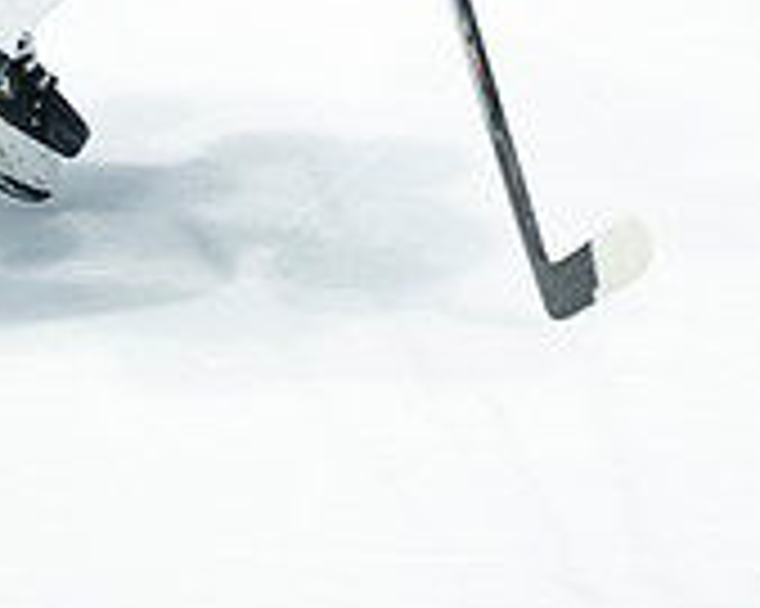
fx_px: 33743
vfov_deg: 1.0
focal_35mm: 1501
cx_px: 207
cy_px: -185
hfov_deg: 1.3
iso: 2000
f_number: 4
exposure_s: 1/1000
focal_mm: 600
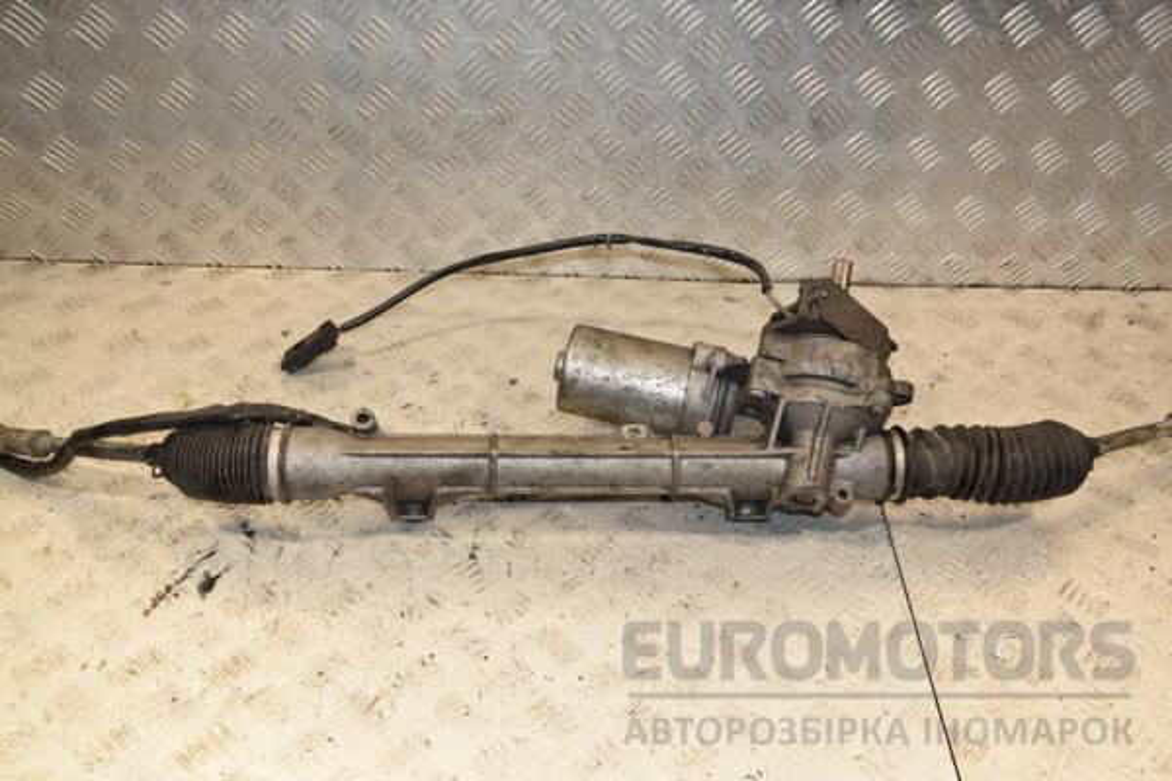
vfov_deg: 36.9
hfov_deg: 53.1
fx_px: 1172
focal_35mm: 36
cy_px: 390
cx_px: 586
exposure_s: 1/200
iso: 800
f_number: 6.3
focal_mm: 24
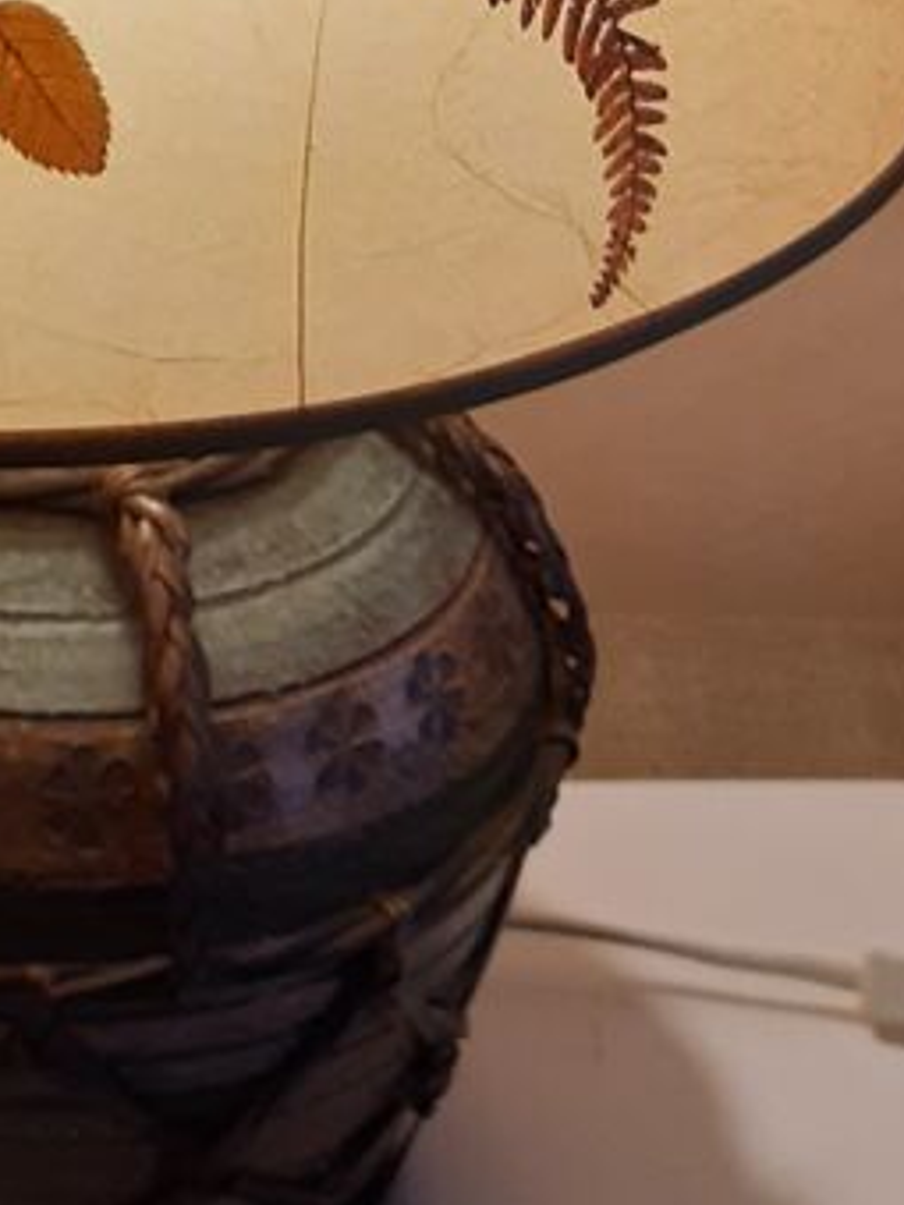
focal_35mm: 102
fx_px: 3552
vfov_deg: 16.2
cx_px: 35
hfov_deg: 14.3
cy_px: -966
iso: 64
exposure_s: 1/50
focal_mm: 3.92
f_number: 1.7
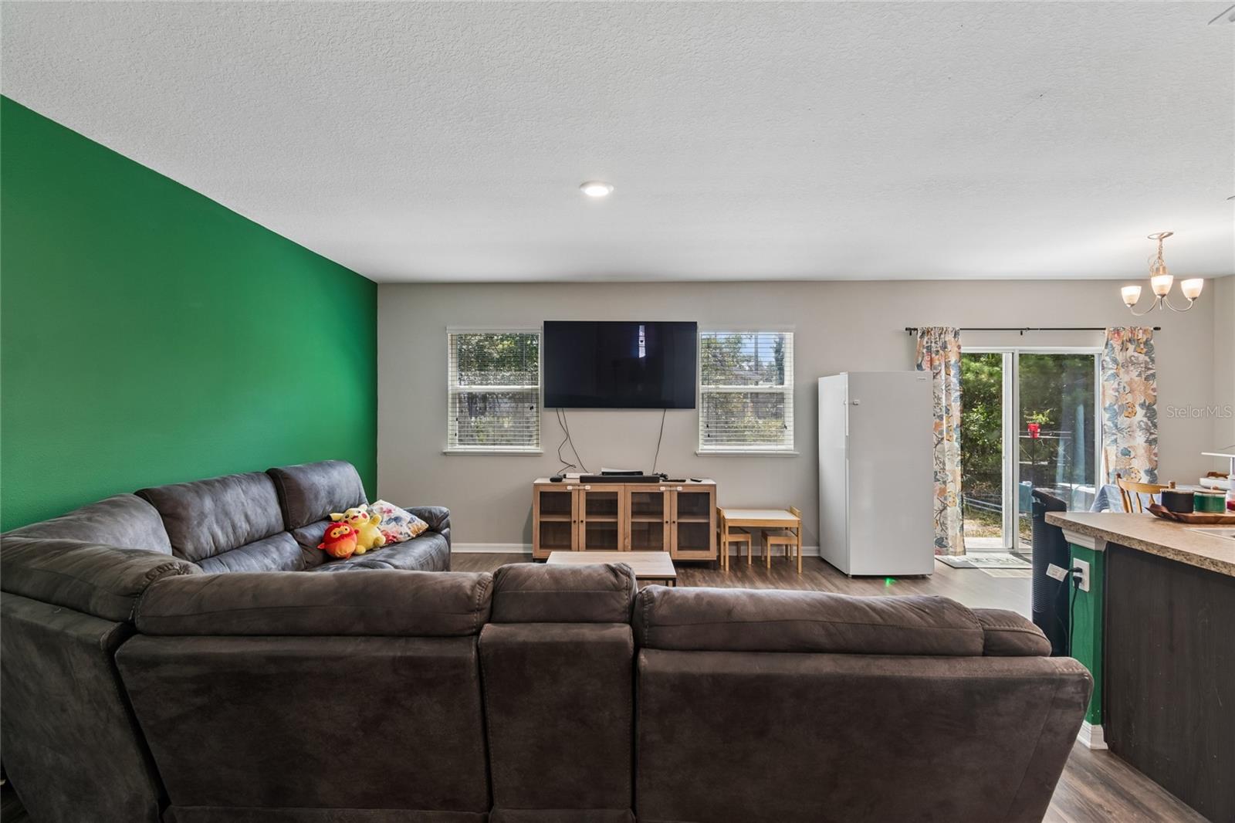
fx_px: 514
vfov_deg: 77.3
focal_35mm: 15
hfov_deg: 100.4
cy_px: 412
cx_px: 618
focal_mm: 10
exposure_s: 1/3.33
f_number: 7.1
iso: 100
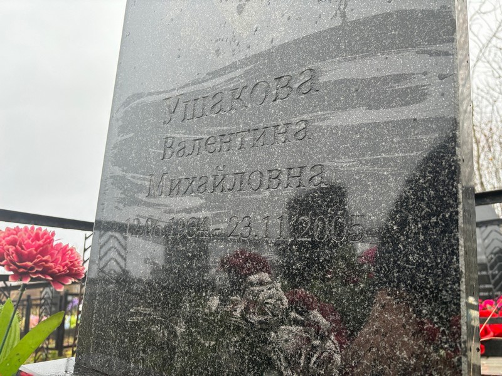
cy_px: 188
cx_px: 251
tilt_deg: +15.5
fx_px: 377
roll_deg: +4.2
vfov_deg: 53.1
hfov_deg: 67.3
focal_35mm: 26
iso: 64
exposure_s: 1/165
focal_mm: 5.96
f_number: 1.6
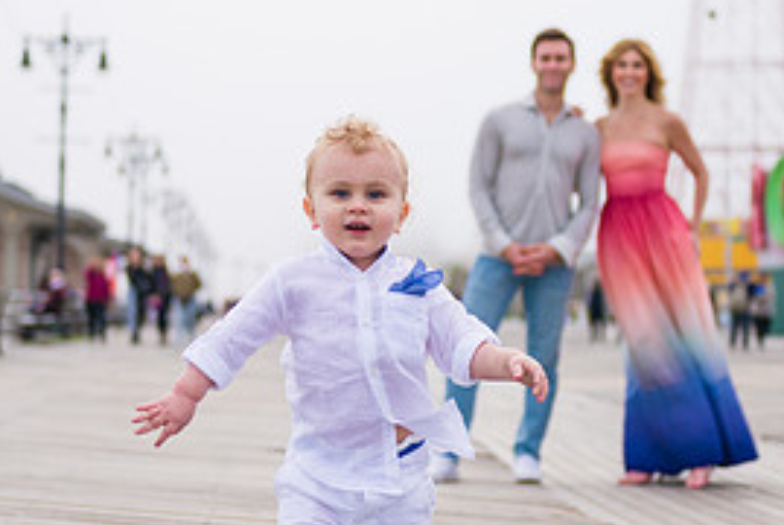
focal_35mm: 112
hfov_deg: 18.2
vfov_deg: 12.3
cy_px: 244
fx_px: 2442
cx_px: 364
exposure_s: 1/4000
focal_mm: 52
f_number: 3.2
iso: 200
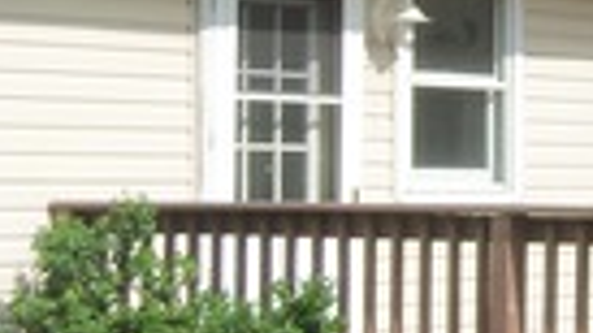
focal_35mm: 143
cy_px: 186
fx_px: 2248
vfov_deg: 8.5
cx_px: 498
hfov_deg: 14.9
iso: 64
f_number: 10.8
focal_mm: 5.1
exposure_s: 1/80
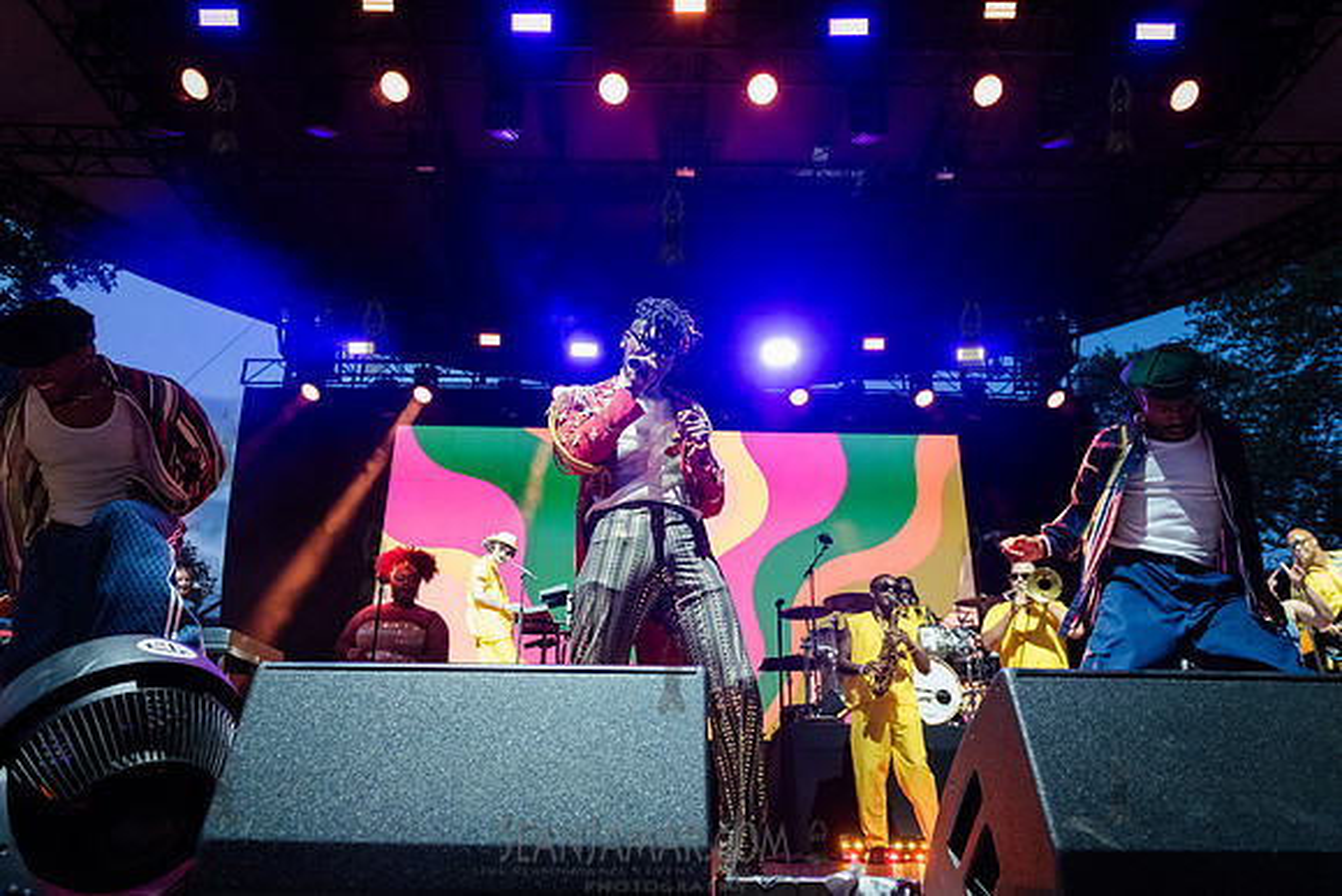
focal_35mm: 25
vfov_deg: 51.3
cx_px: 671
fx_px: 932
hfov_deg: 71.5
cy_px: 448
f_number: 4
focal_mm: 24
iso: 6400
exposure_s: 1/500
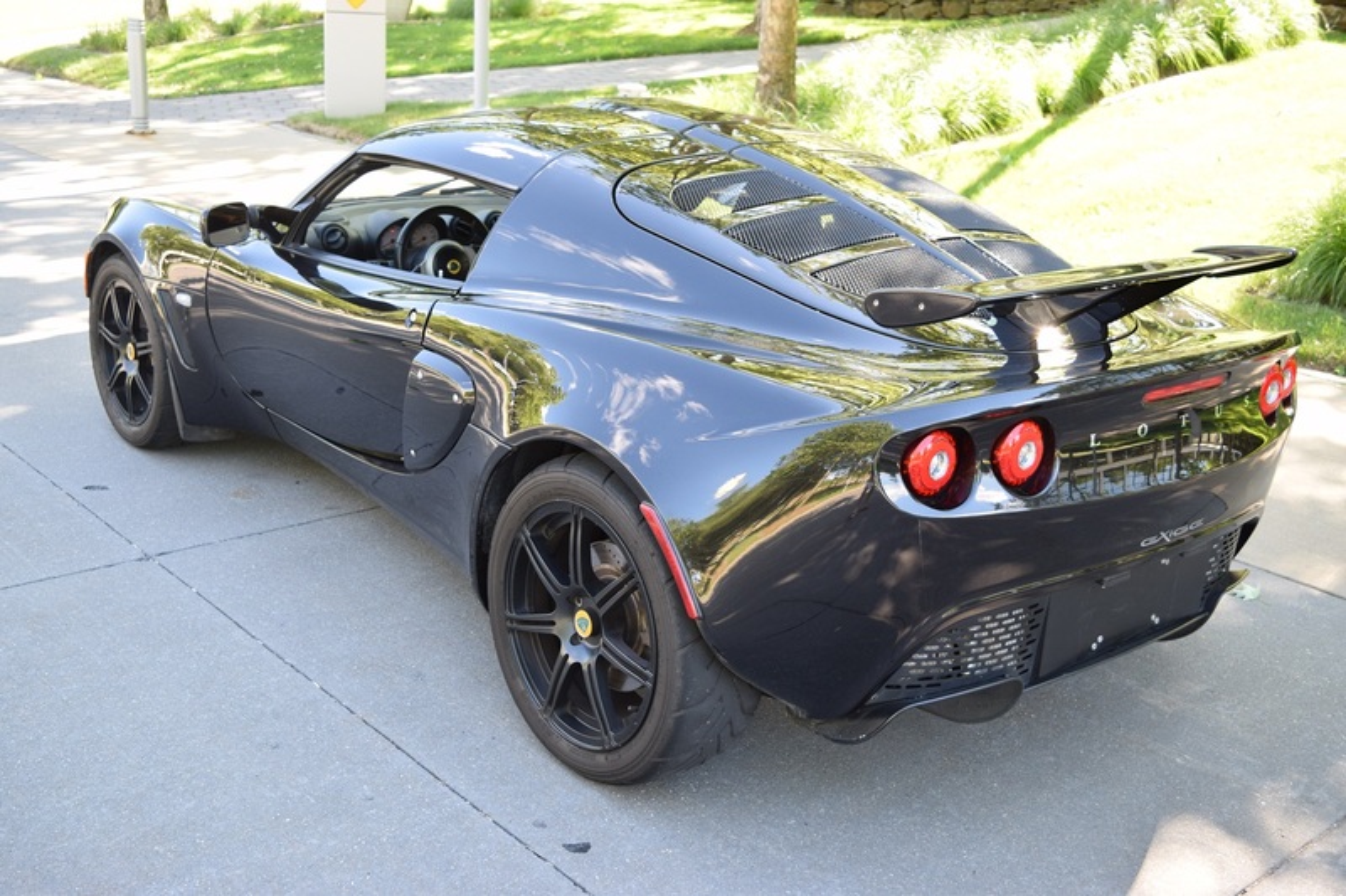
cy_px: 448
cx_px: 673
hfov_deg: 47.9
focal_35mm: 40
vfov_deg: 33.0
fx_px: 1514
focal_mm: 27
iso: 400
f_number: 5.6
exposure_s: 1/125
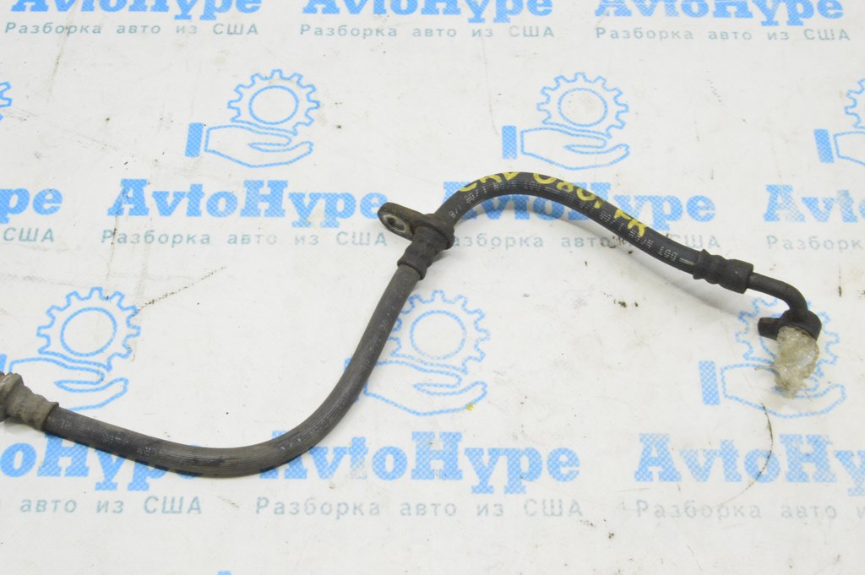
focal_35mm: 46
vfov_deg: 28.9
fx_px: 1116
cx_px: 432
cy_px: 288
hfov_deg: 42.4
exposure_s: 1/15
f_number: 20
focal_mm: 31
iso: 6400
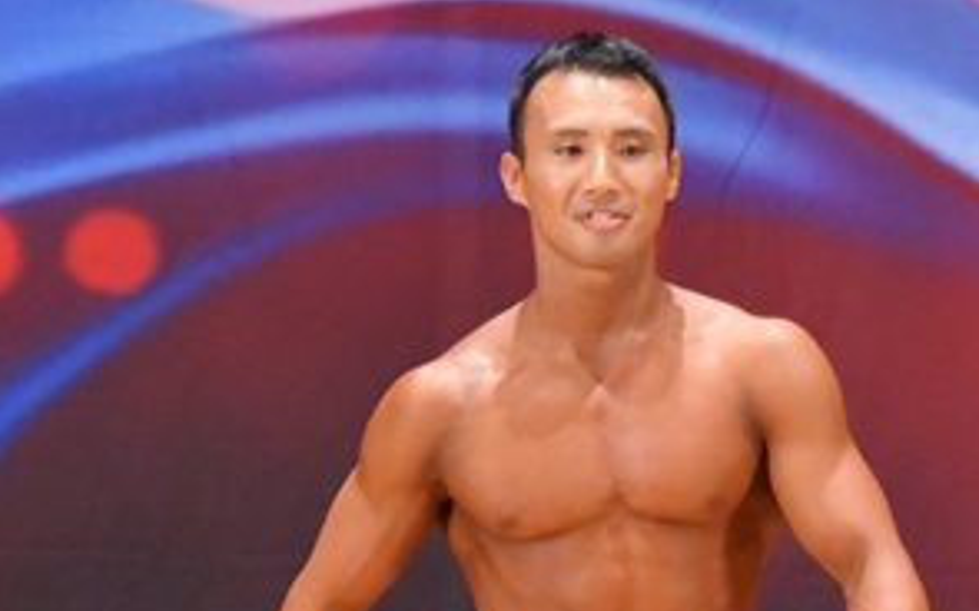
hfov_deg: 2.6
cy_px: 694
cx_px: 752
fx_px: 21439
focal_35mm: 804
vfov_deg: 1.6
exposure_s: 1/400
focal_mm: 200
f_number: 5.6
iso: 7200
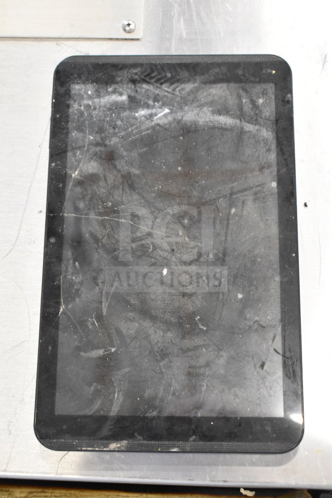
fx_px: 747
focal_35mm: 54
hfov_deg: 25.1
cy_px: 249
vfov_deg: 36.9
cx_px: 166
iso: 4000
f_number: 4.8
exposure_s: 1/60
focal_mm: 36
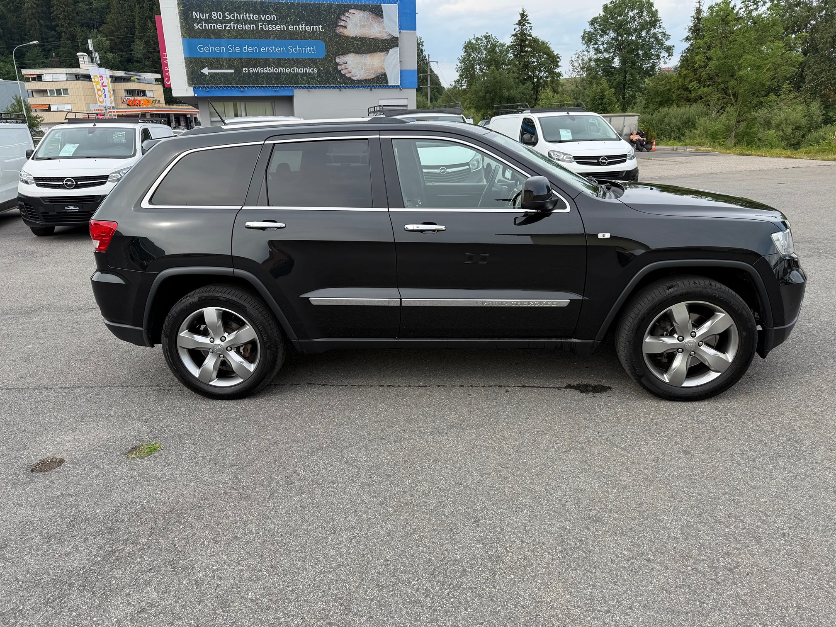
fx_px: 580
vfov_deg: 56.8
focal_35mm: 24
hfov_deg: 71.6
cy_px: 314
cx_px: 418
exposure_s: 1/1250
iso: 80
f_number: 1.78
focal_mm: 6.76
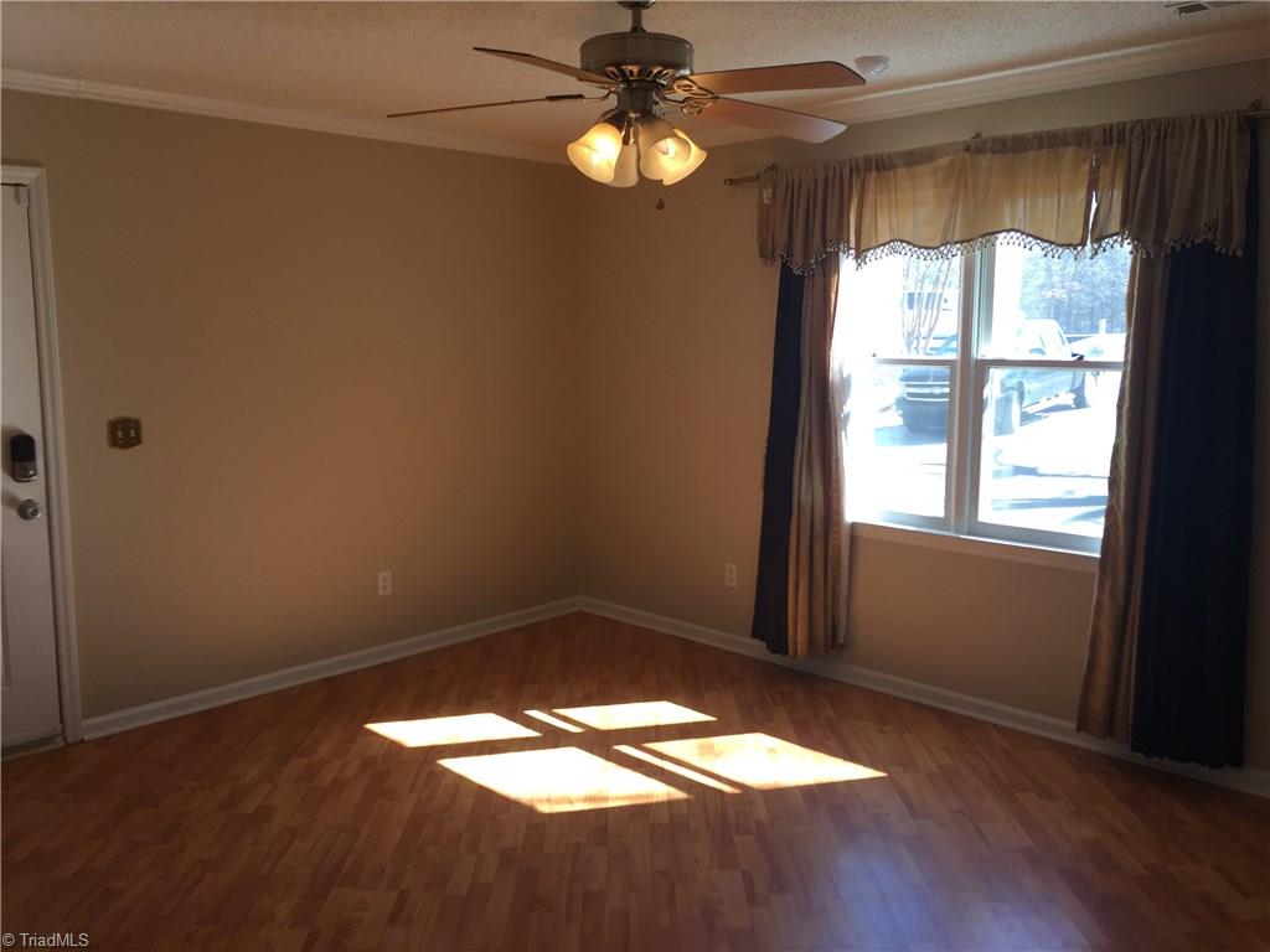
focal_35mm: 29
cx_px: 635
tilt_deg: -5.6
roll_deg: +0.4
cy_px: 476
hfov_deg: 61.7
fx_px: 1064
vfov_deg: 48.2
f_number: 2.2
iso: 50
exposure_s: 1/120
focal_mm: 4.15
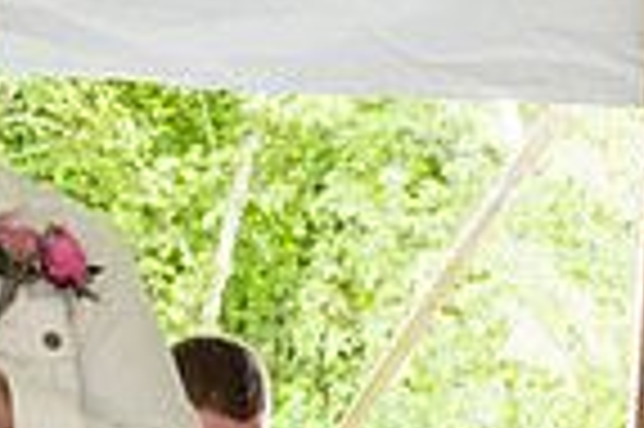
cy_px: 543
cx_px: -410
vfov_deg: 7.7
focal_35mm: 175
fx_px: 3127
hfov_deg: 11.2
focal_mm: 28.9
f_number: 4
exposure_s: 1/60
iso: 5000
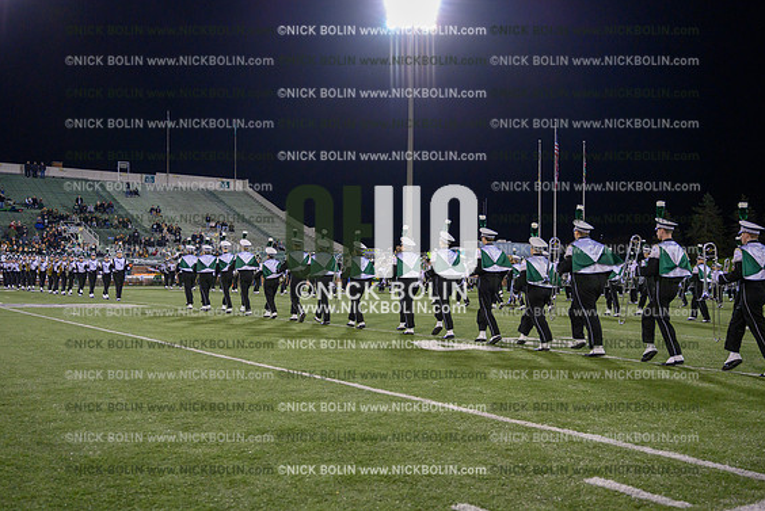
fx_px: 787
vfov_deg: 36.0
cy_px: 250
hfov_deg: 51.9
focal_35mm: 37
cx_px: 381
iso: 5000
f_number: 4
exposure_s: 1/800
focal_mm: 36
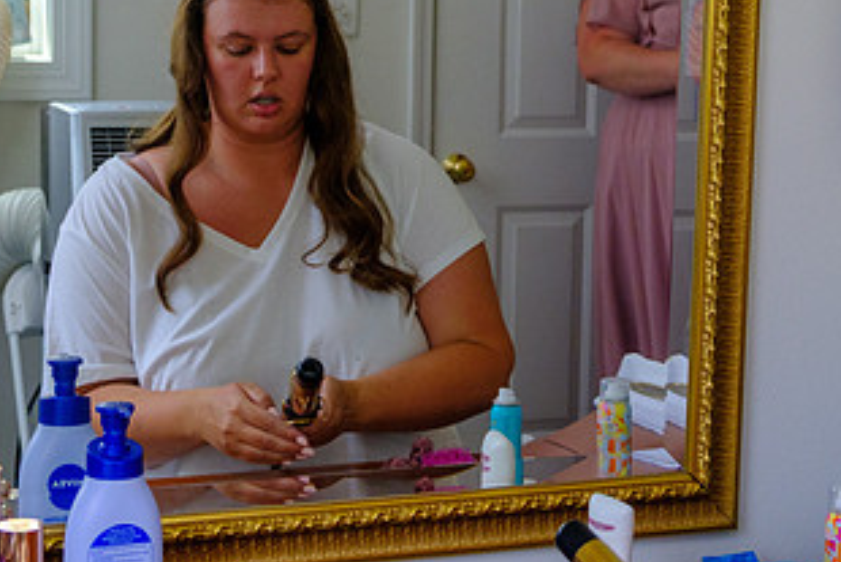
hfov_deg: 22.9
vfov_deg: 15.5
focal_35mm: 88
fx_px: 2057
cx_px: 613
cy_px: 213
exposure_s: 1/125
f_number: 4
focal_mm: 31.5
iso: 800
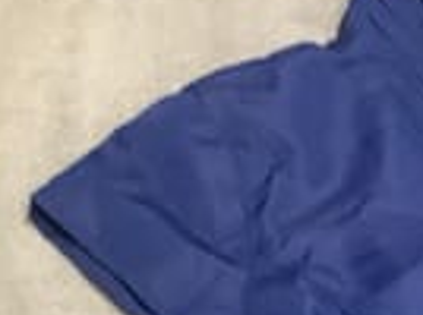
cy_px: 493
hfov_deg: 16.0
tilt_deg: -61.2
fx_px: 1415
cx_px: 575
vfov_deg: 12.1
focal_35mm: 116
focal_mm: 3.3
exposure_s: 1/50
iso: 125
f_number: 2.4
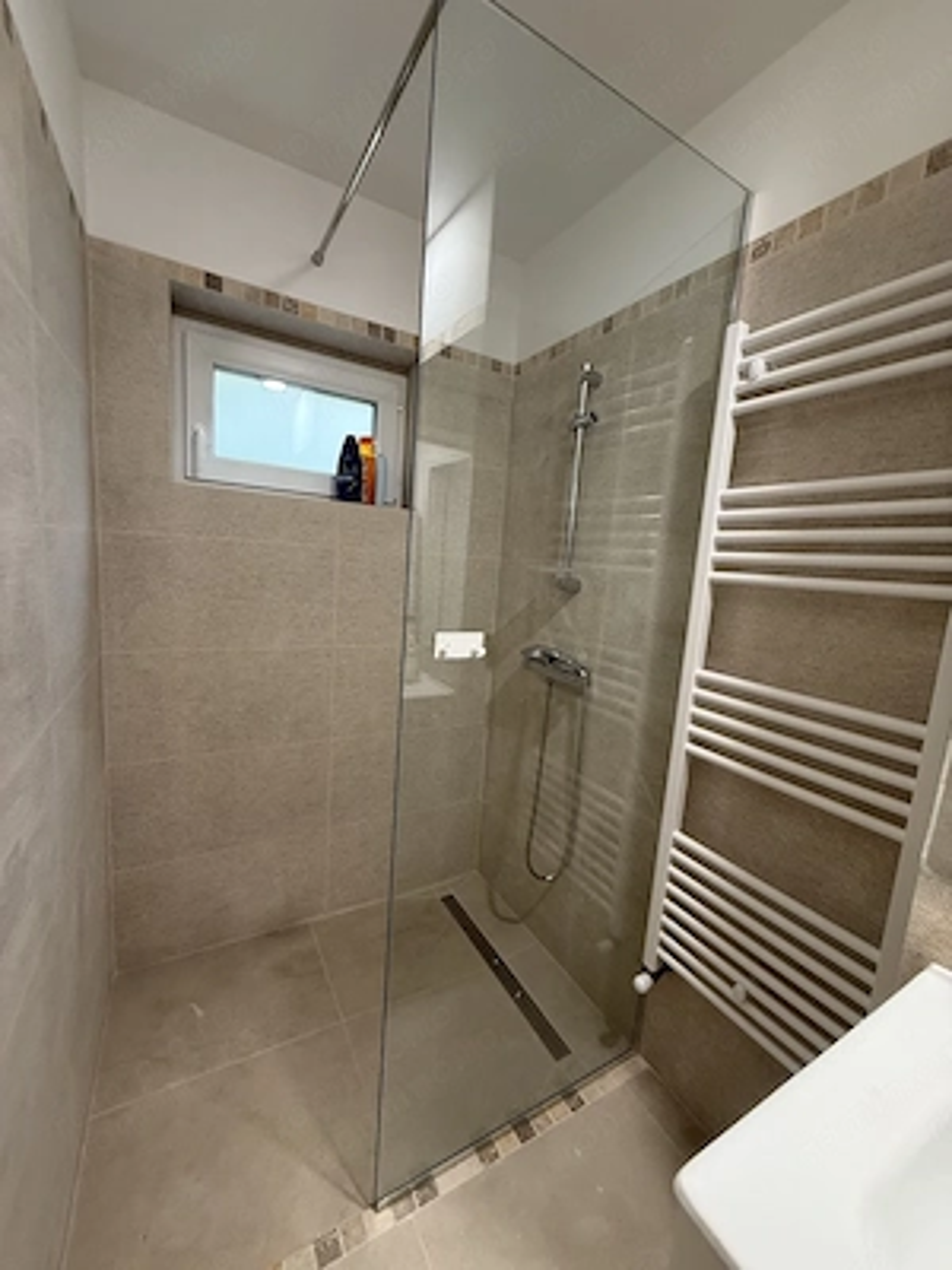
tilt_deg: -7.0
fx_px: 513
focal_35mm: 14
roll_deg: -4.5
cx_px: 476
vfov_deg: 102.1
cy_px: 635
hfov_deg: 85.7
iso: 200
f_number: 2.2
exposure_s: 1/50
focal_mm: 2.22
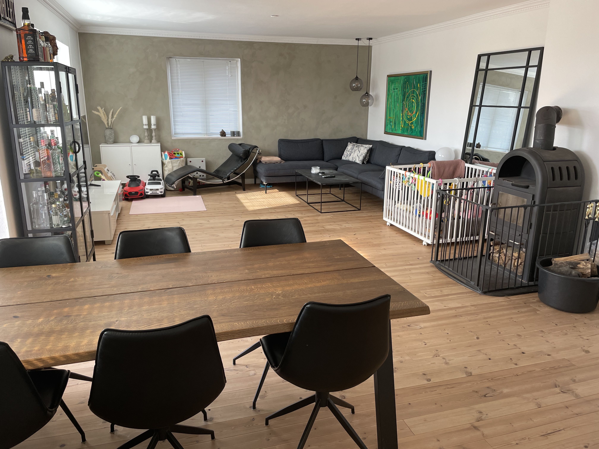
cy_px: 224
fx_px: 450
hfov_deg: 67.3
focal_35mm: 26
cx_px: 300
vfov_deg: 53.1
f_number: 1.6
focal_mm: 4.2
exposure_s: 1/121
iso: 64
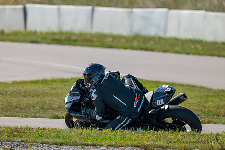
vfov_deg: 1.8
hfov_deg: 2.8
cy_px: 94
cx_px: 112
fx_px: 4683
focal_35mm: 749
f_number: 6.3
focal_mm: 600
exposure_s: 1/1250
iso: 200
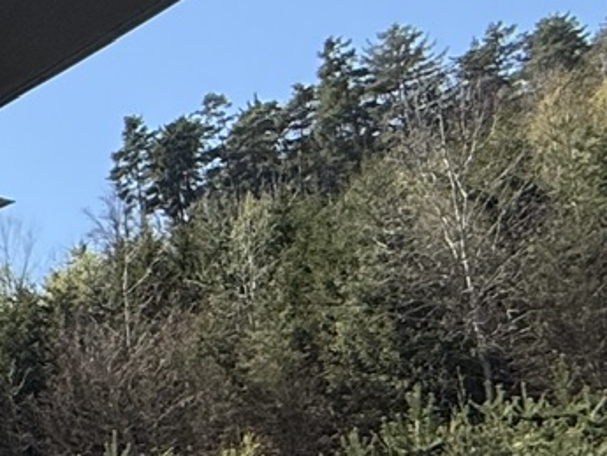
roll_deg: +0.5
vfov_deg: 17.0
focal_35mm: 83
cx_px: -857
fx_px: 1456
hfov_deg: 14.7
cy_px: 541
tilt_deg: +5.8
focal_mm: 2.22
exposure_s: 1/2092
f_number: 2.2
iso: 50
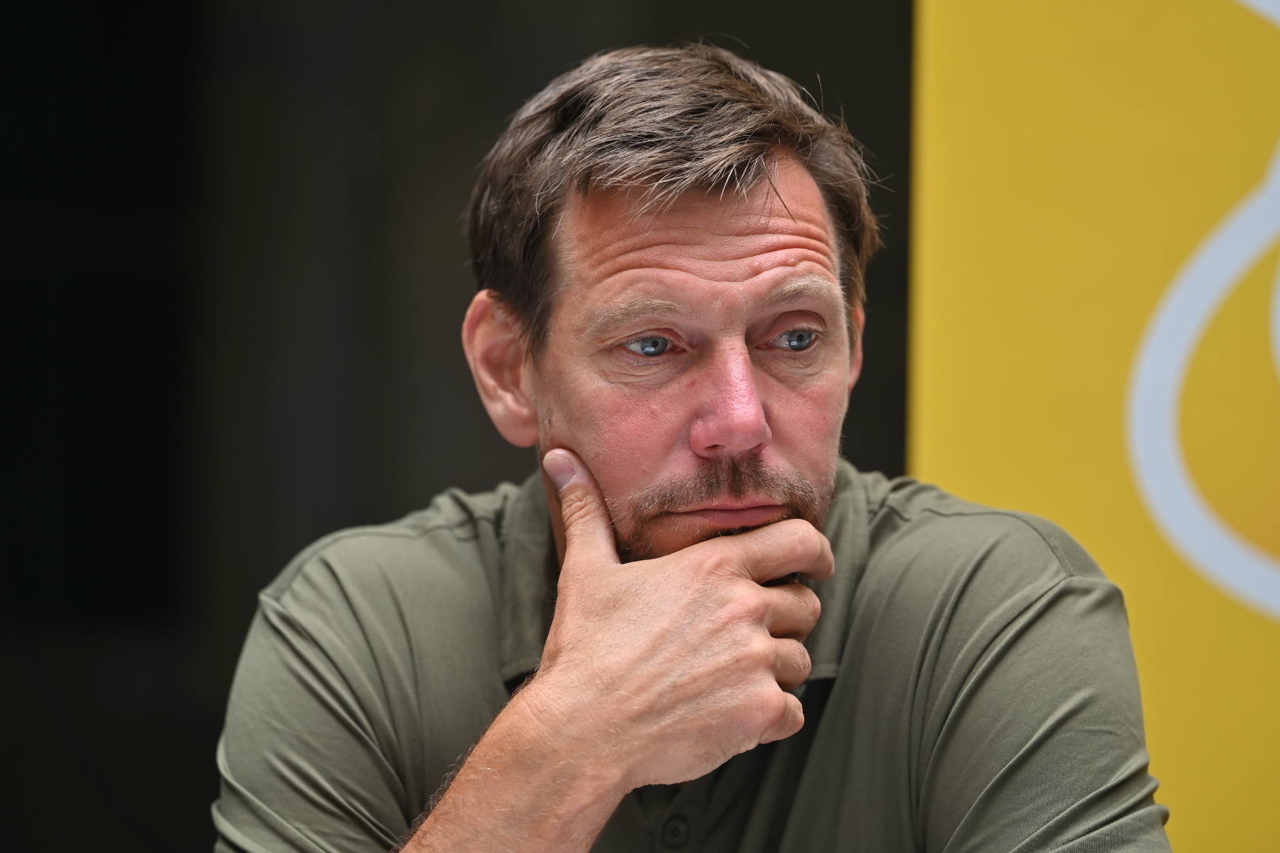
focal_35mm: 180
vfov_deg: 7.6
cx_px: 640
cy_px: 426
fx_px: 6399
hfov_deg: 11.4
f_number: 3.5
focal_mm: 180
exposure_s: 1/160
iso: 100
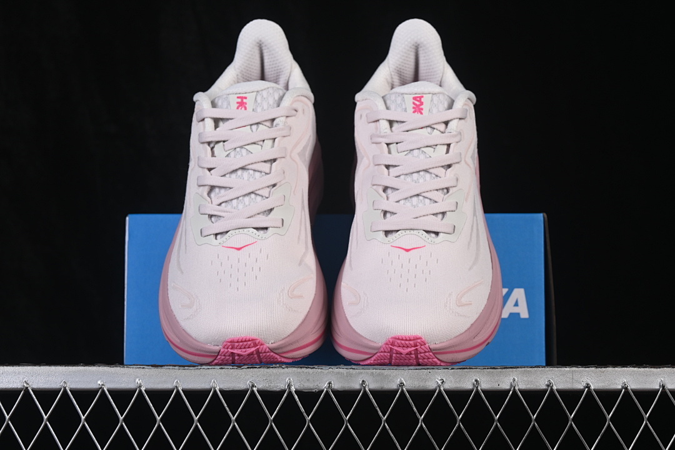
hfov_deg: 27.0
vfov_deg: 18.2
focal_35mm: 75
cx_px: 338
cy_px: 225
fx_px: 1406
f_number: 8
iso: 160
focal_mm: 50
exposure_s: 1/80
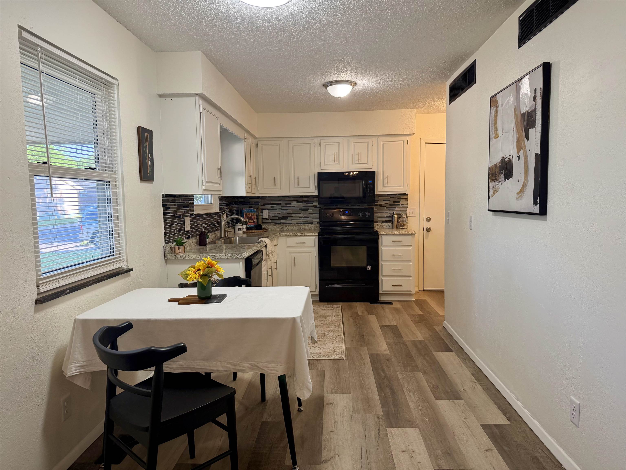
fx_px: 434
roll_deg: +1.3
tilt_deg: -4.4
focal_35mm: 24
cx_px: 313
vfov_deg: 56.8
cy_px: 235
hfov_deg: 71.6
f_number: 1.78
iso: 200
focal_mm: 6.76
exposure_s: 1/120
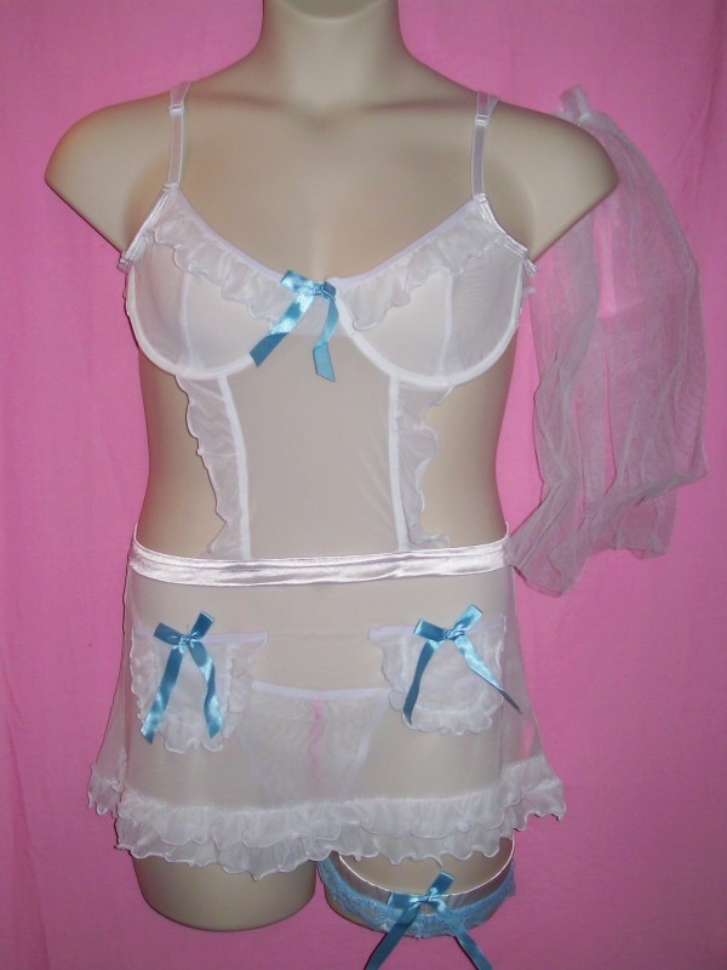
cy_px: 485
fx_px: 1260
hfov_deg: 32.2
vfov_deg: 42.1
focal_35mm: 45
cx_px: 364
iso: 80
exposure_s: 1/73.6
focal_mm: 7.6
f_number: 3
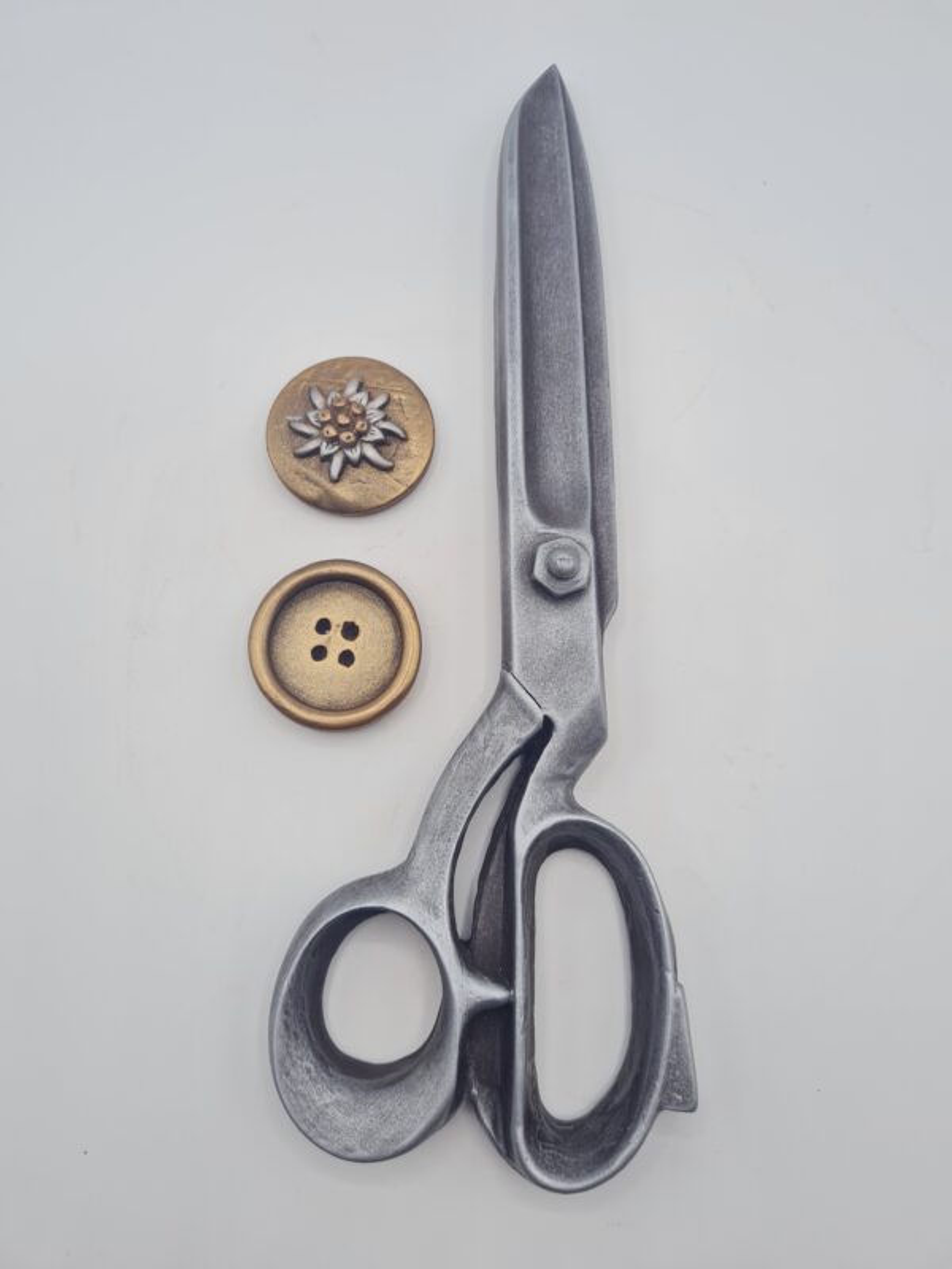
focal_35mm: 26
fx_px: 953
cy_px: 634
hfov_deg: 53.1
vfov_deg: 67.3
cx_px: 476
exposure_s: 1/654
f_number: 1.8
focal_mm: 5.4
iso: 50
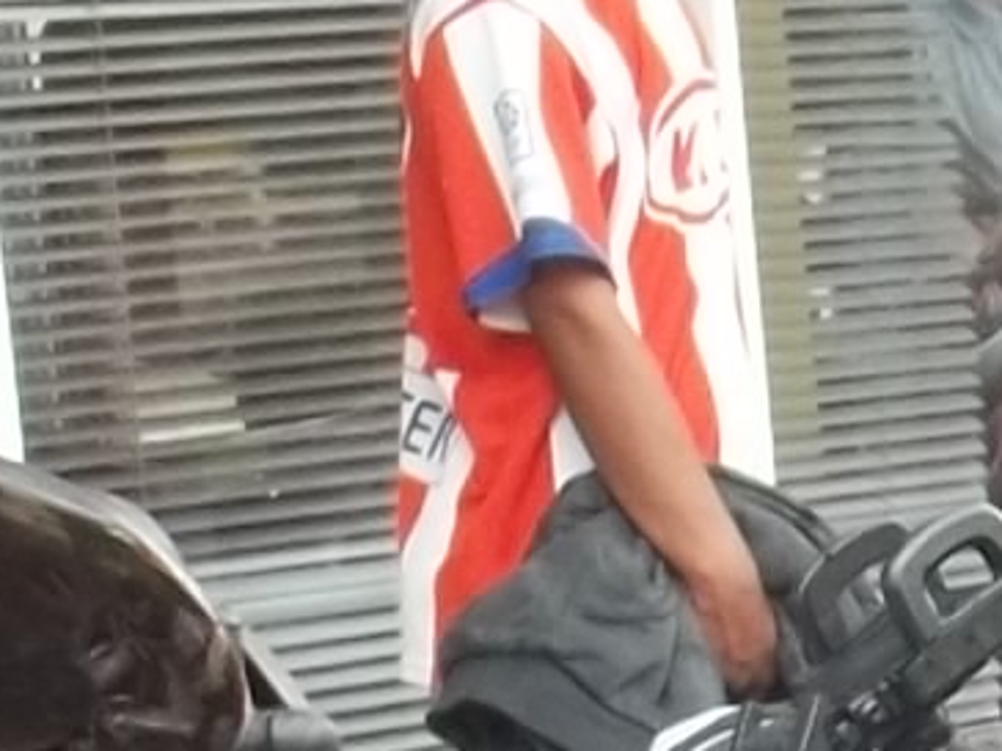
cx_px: 2689
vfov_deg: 5.5
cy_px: 1629
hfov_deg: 7.0
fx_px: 7555
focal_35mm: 261
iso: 64
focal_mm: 5.9
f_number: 3.3
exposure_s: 1/80
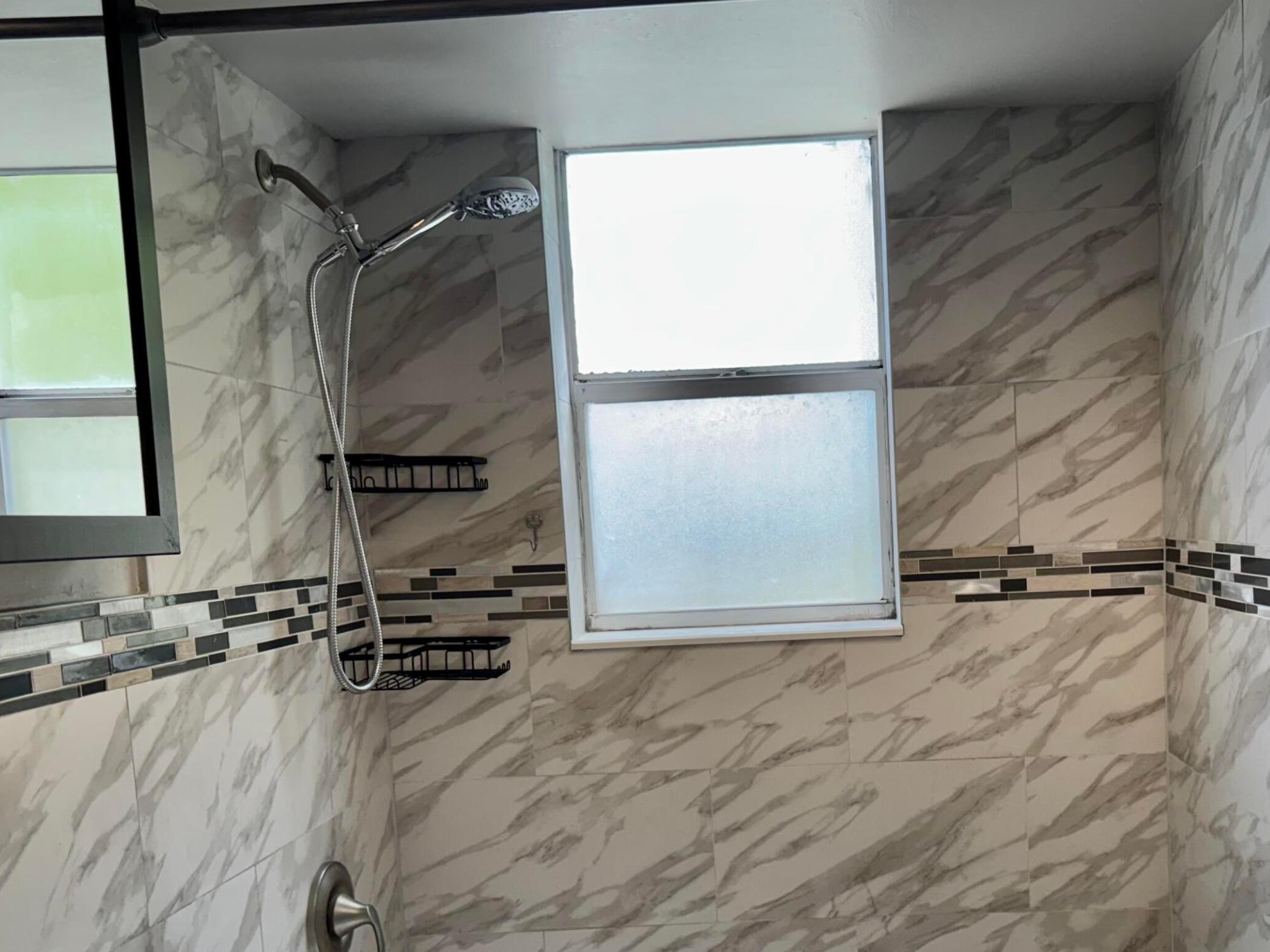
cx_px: 811
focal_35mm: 35
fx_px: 1284
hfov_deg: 51.9
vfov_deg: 40.2
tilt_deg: -5.3
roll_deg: +2.5
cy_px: 631
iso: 80
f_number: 1.78
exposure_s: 1/474
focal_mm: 6.76
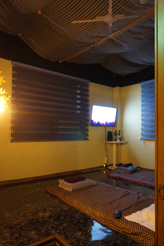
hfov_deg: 49.4
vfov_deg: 69.4
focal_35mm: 26
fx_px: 178
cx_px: 87
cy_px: 131
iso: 3200
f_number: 3.5
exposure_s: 1/10
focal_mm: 16
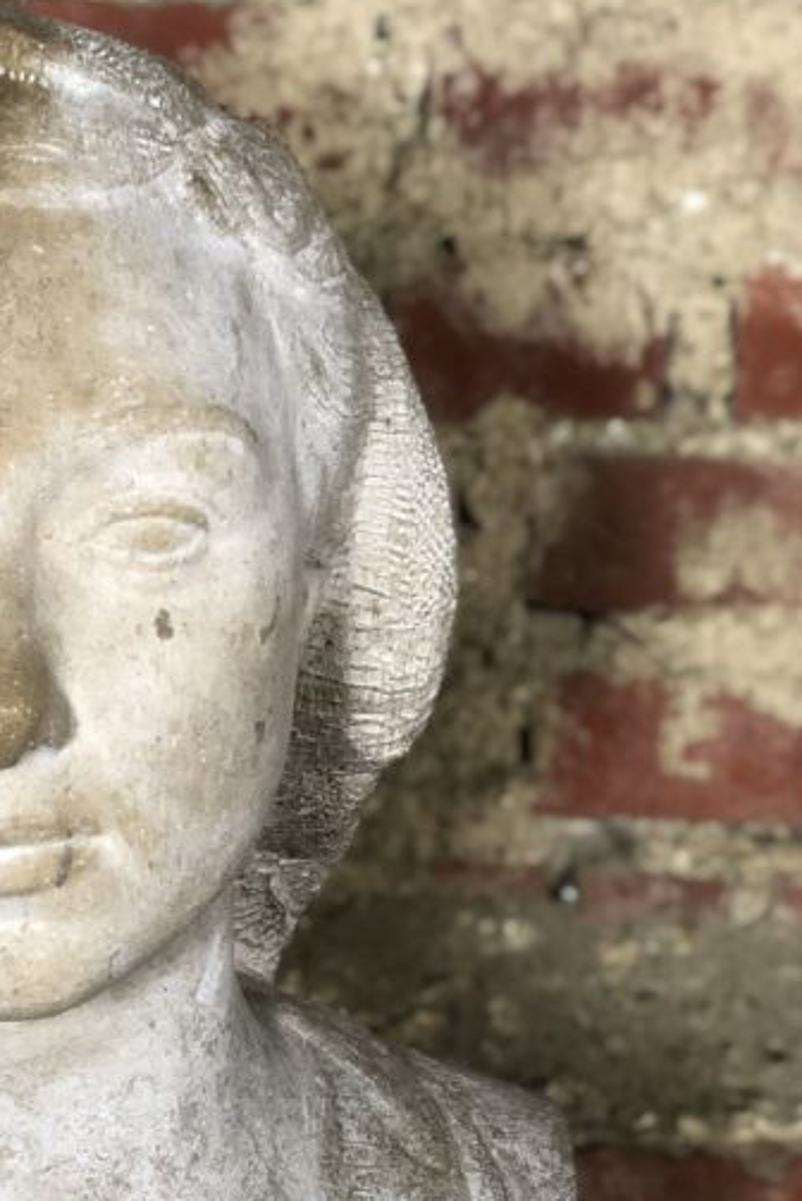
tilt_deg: -15.0
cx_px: -24
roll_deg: -1.1
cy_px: 1039
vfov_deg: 18.3
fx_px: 3670
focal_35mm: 110
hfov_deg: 12.3
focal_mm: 6
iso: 125
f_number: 2.4
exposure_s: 1/25
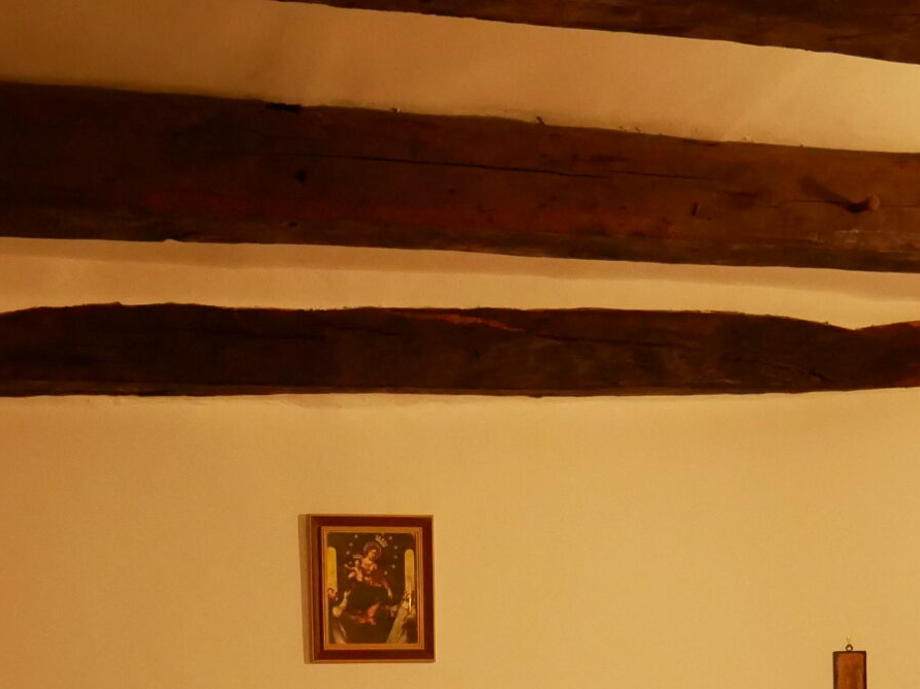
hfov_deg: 28.2
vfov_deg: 19.5
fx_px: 1834
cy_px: 909
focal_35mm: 69
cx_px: 427
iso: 3200
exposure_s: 1/60
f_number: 3.5
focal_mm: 12
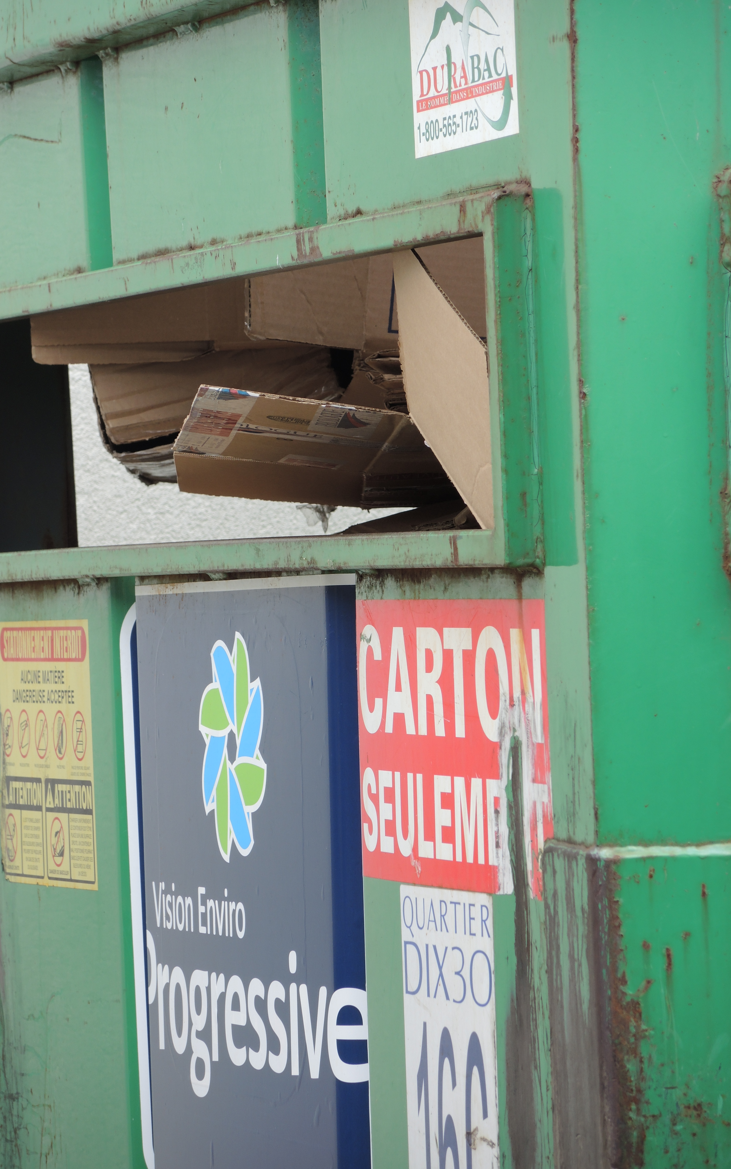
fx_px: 6790
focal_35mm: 213
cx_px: 348
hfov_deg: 6.2
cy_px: 586
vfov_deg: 9.8
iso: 80
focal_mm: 42.8
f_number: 4
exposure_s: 1/160
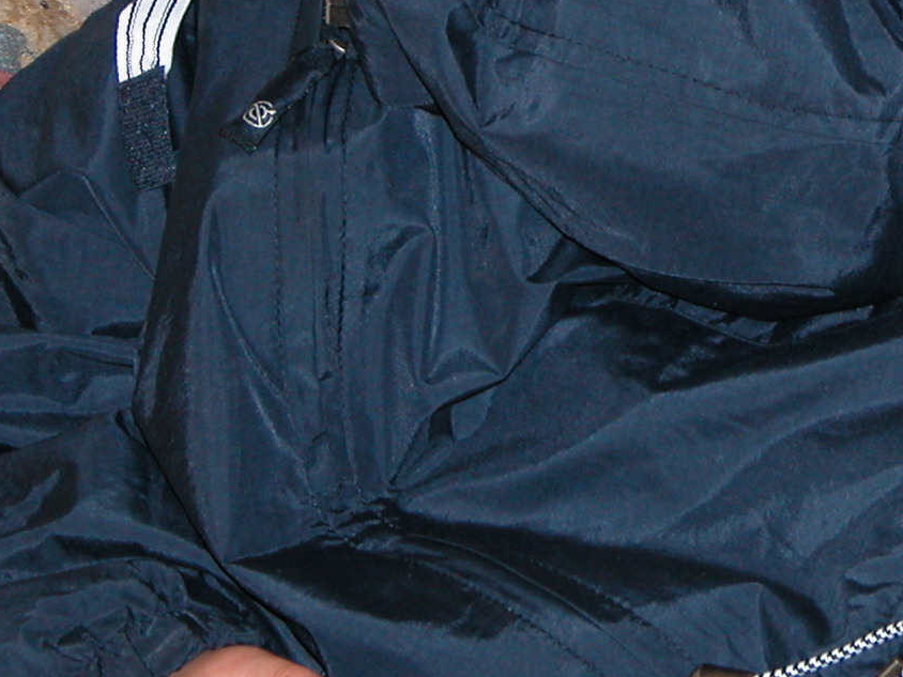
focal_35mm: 261
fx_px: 6808
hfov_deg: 7.6
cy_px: 12
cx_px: 766
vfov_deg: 5.7
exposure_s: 1/125
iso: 100
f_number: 3.5
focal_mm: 22.3
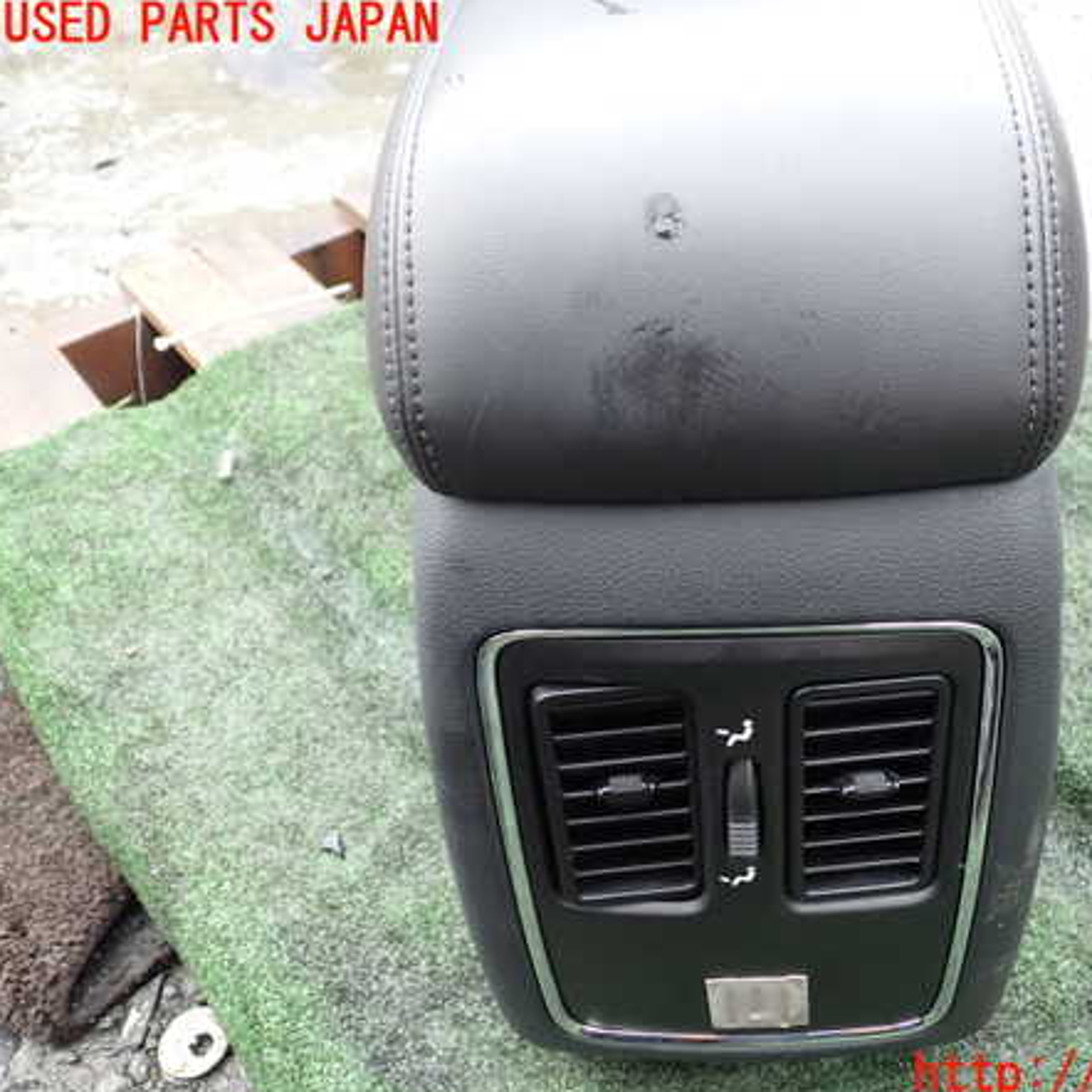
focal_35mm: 36
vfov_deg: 46.0
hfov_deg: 45.3
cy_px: 551
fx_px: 1285
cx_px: 731
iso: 200
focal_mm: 5.4
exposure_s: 1/50
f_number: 2.3
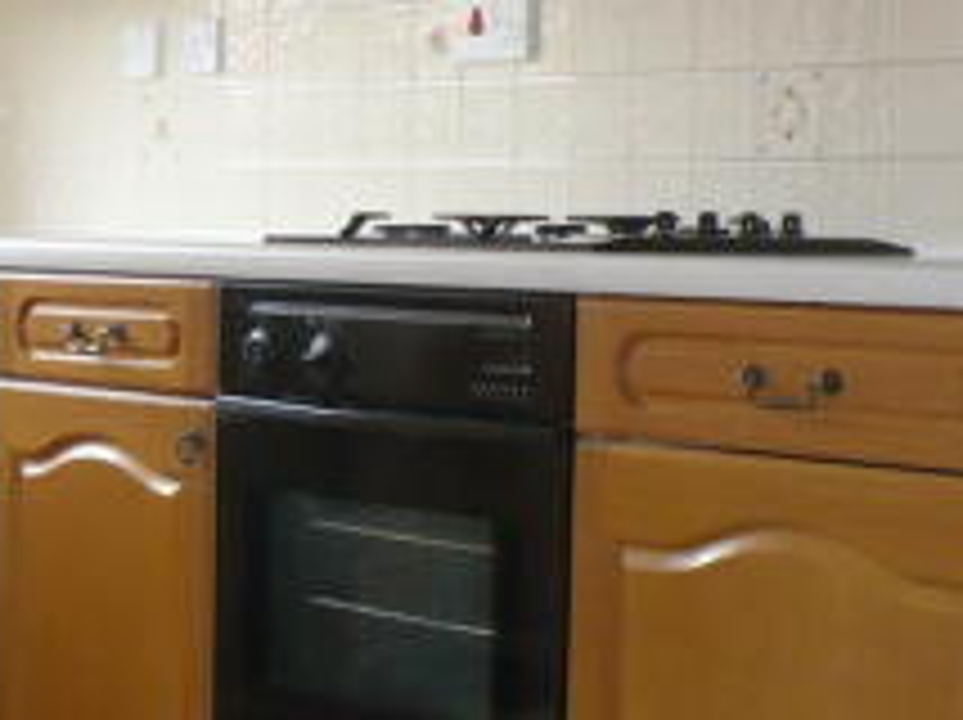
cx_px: 88
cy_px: 299
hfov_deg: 19.1
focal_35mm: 101
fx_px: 2807
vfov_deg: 14.6
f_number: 2.8
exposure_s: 1/30
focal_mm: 6.1
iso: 200
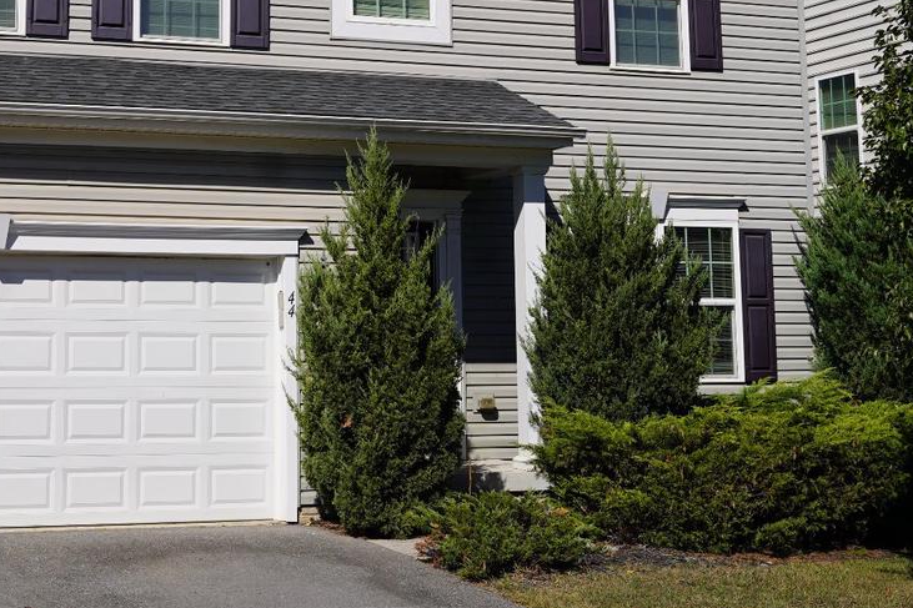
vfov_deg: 19.6
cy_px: 67
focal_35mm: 68
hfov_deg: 29.0
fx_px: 1734
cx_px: 226
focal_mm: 34.7
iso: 100
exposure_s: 1/1250
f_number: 5
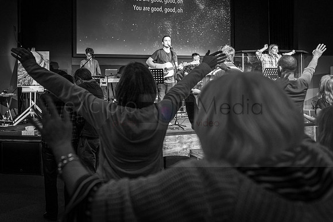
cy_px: 81
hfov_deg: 53.4
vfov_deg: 37.0
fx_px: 329
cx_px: 139
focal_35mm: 36
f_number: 2.8
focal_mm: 28
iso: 500
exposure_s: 1/30
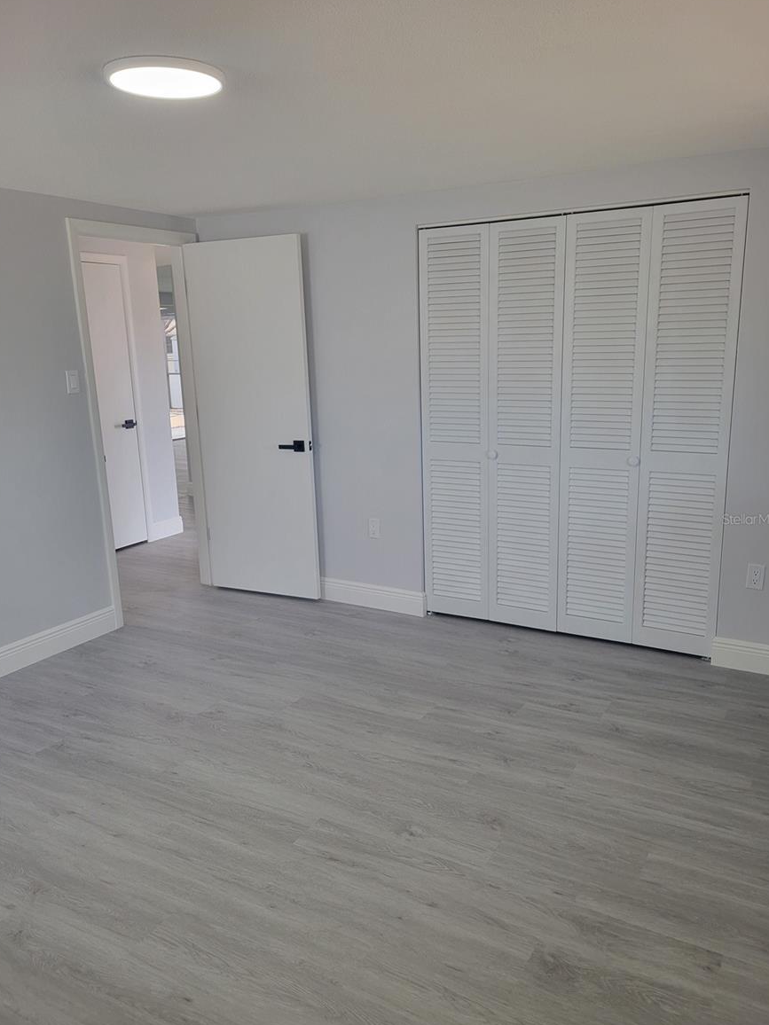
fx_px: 800
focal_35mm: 27
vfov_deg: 65.3
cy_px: 519
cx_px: 386
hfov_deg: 51.4
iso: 100
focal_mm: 5.4
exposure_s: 1/120
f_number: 1.8
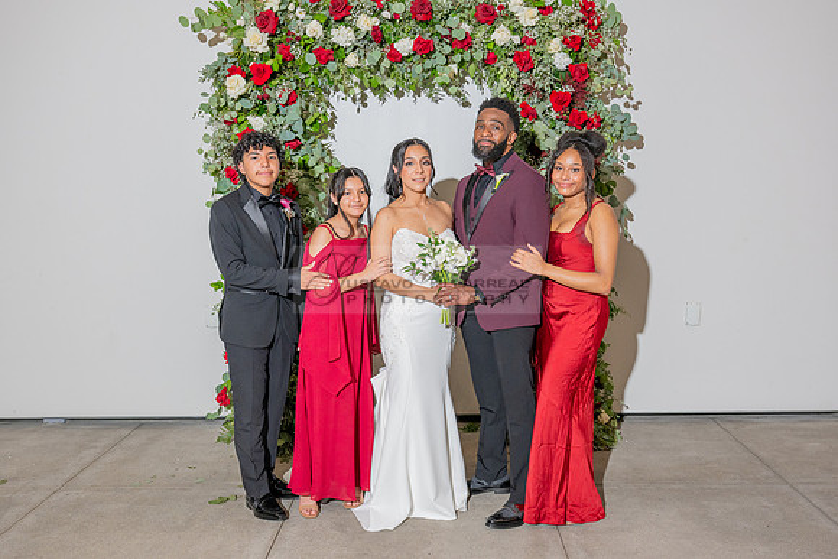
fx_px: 837
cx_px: 419
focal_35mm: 36
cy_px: 300
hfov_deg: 53.2
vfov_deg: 36.9
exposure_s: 1/200
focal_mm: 33.5
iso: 800
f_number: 5.6
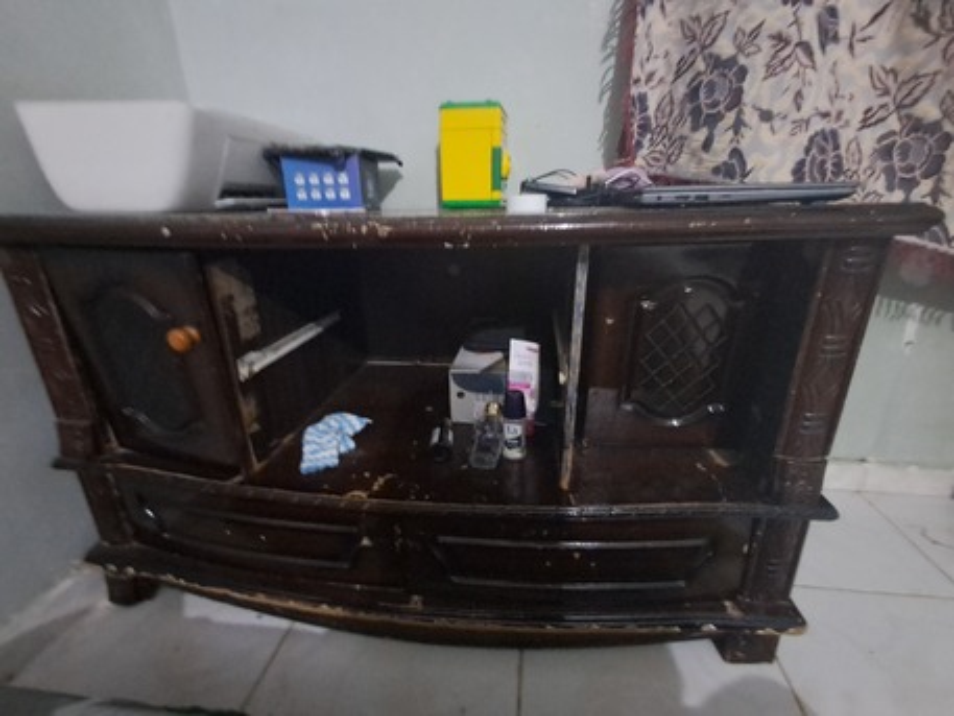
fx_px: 441
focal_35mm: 16
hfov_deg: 94.5
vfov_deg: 78.1
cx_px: 477
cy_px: 358
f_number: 2.2
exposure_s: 1/8
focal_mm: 1.64
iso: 400
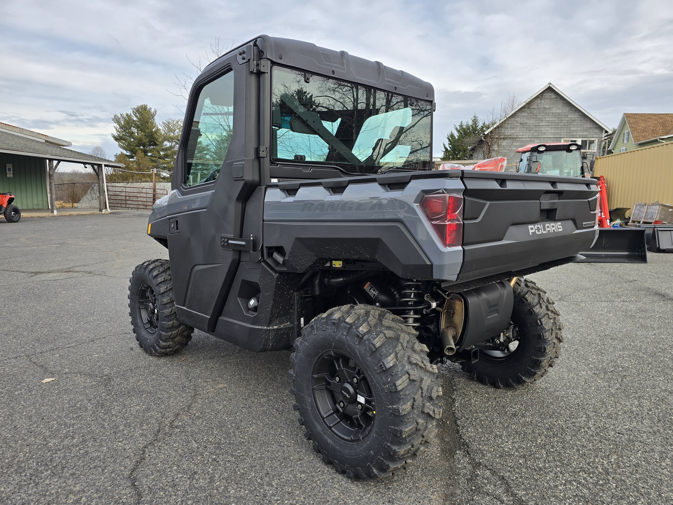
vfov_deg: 58.9
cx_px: 336
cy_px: 252
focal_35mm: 23
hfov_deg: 73.9
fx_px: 447
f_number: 1.7
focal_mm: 6.3
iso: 16
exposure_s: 1/180
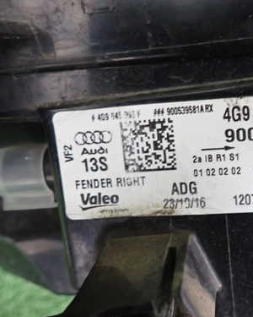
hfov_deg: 37.2
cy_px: 161
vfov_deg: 46.8
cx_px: 192
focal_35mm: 39
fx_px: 365
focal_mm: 4.5
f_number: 2
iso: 500
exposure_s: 1/30
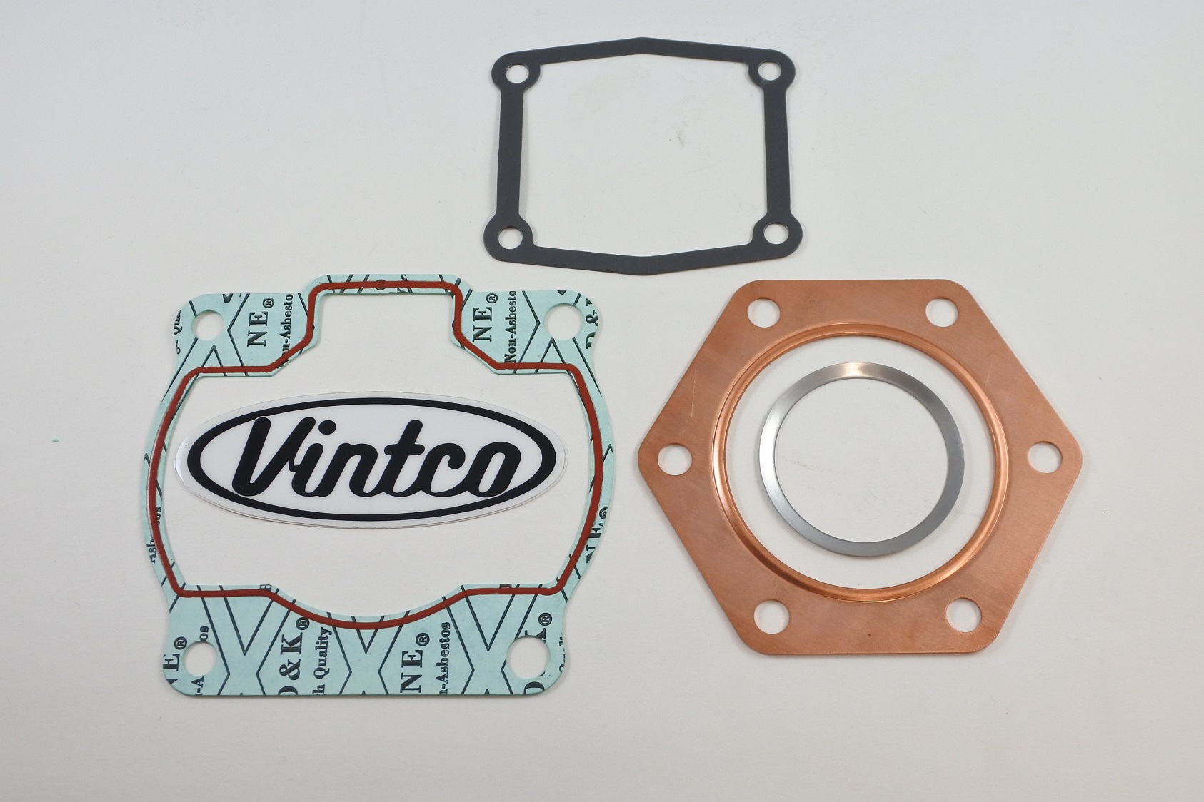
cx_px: 602
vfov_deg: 42.3
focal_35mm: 31
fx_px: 1037
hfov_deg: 60.3
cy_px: 401
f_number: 3.8
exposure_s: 1/200
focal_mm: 11.8
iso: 400
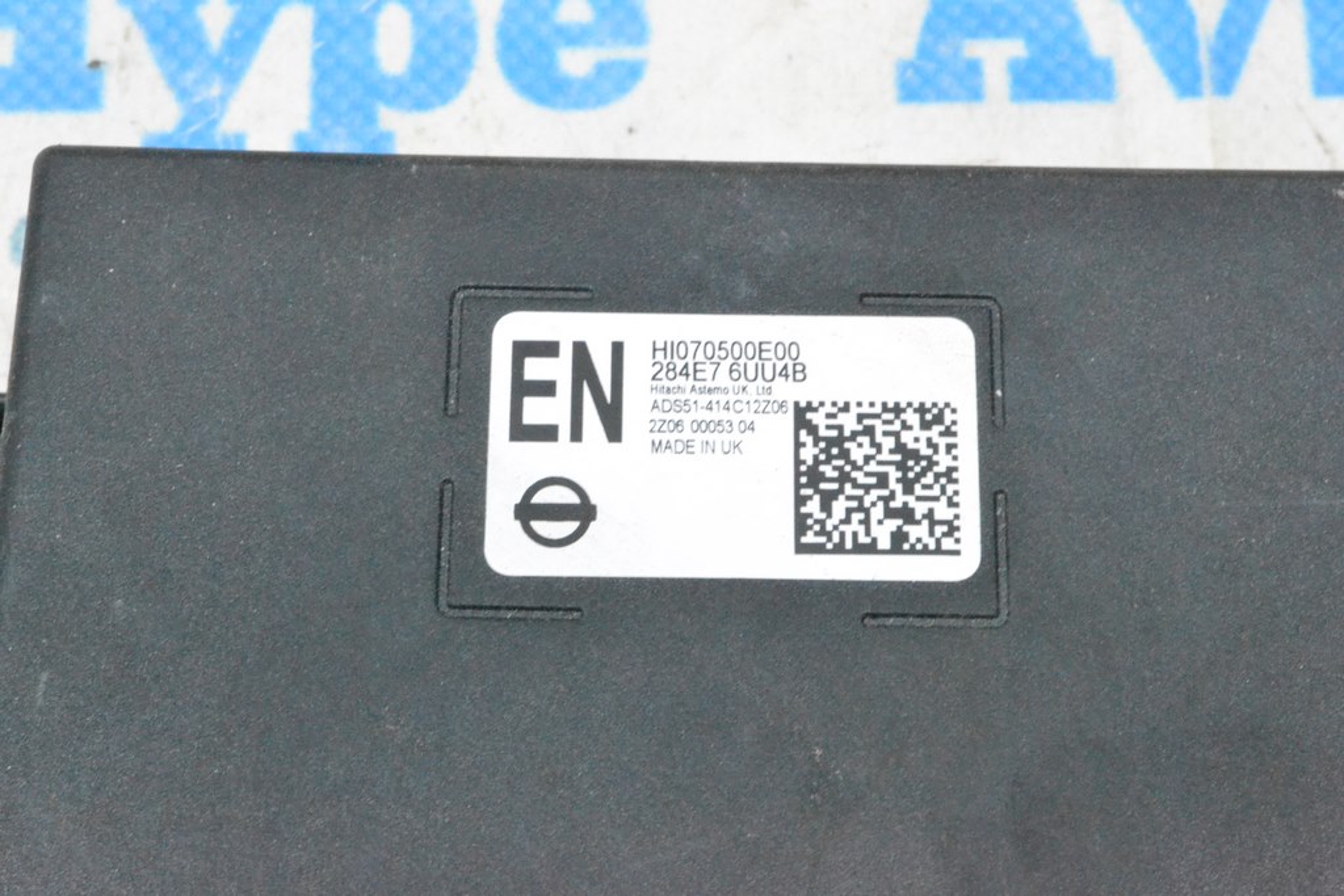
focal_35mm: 82
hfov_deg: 24.6
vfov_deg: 16.6
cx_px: 672
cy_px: 448
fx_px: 3080
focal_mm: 55
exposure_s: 1/50
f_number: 18
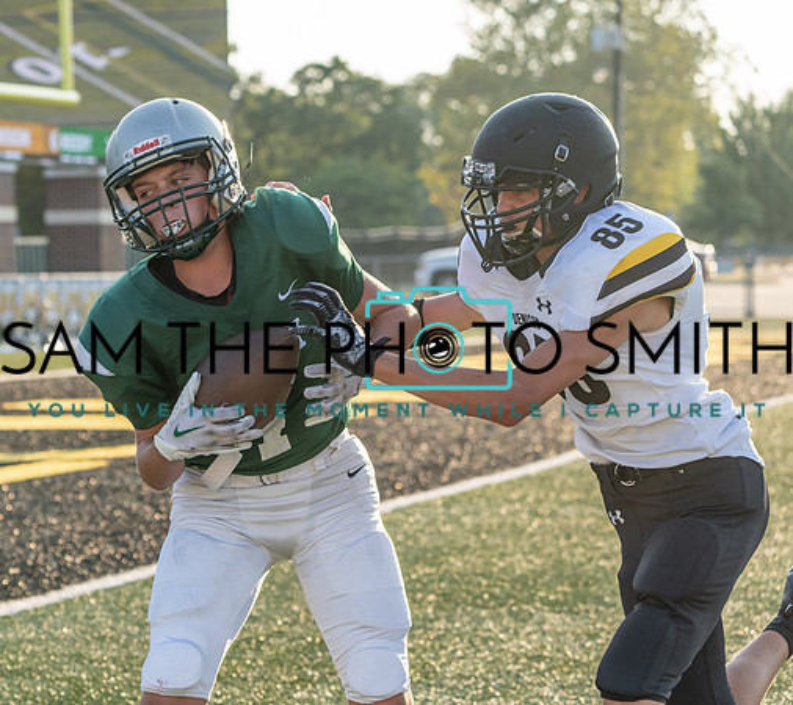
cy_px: 354
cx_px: 266
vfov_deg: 13.1
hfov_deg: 14.7
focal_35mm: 125
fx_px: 3073
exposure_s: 1/1250
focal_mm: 100
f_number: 5.6
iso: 1000
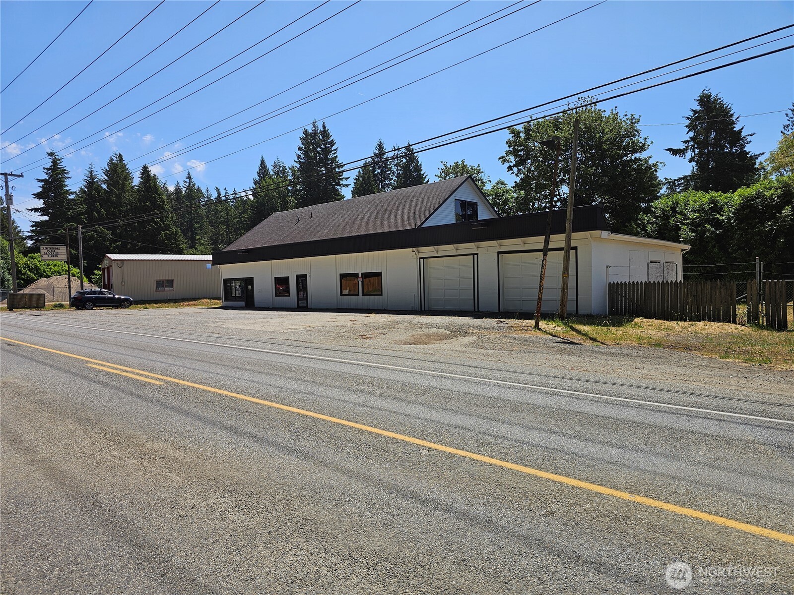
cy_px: 298
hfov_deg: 73.9
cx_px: 397
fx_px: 528
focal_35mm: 23
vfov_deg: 58.9
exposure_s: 1/1047
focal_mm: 6.3
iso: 10
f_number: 1.7
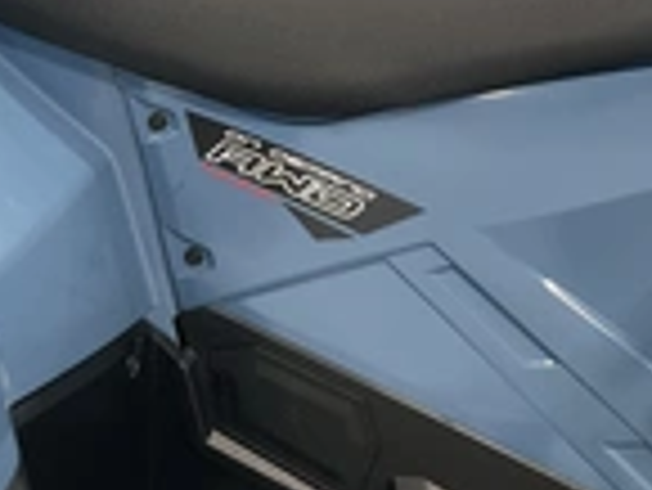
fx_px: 1508
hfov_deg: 22.3
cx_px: -157
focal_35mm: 80
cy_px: 54
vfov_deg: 18.2
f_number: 1.8
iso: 64
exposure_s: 1/71
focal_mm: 3
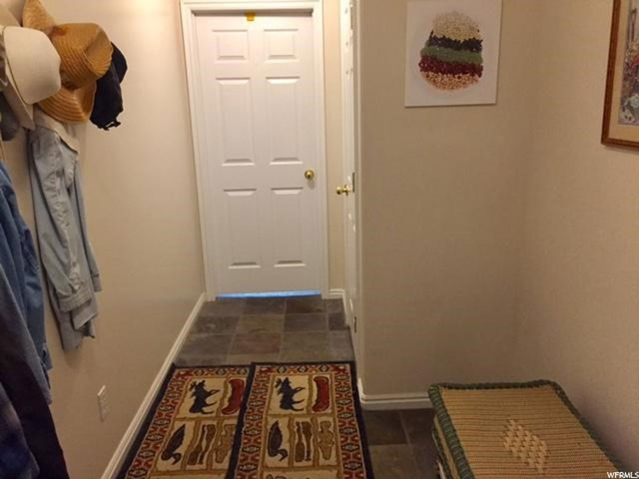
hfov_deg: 61.7
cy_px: 240
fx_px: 535
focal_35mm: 29
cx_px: 320
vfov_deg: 48.2
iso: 200
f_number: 2.2
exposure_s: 1/30
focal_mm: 4.15
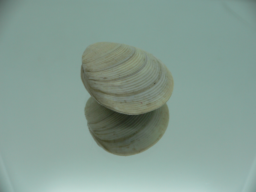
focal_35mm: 35
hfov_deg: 52.6
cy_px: 96
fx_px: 259
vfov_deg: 40.7
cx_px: 128
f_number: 2.8
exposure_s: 1/60
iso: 80
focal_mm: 4.6
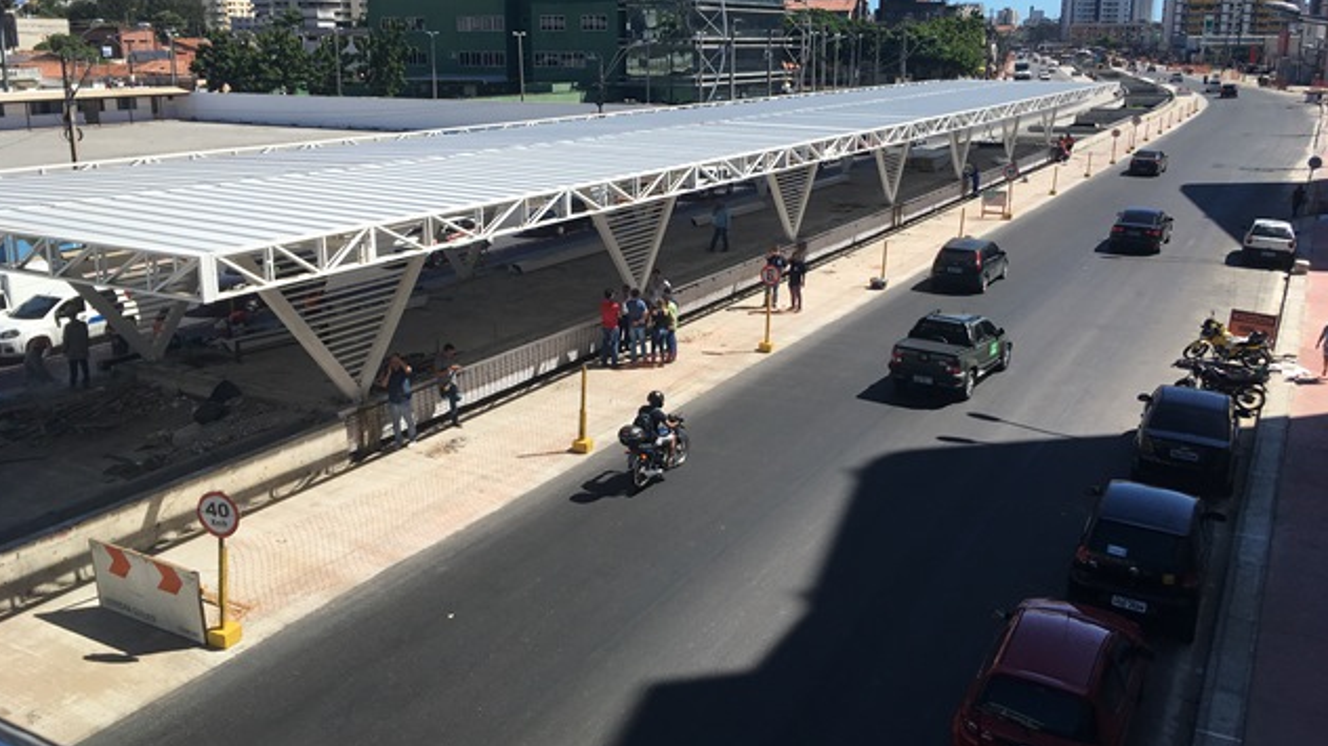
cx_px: 658
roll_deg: +0.3
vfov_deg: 36.5
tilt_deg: -9.7
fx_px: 1126
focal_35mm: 32
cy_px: 298
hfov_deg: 61.0
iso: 25
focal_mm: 4.15
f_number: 2.2
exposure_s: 1/1789
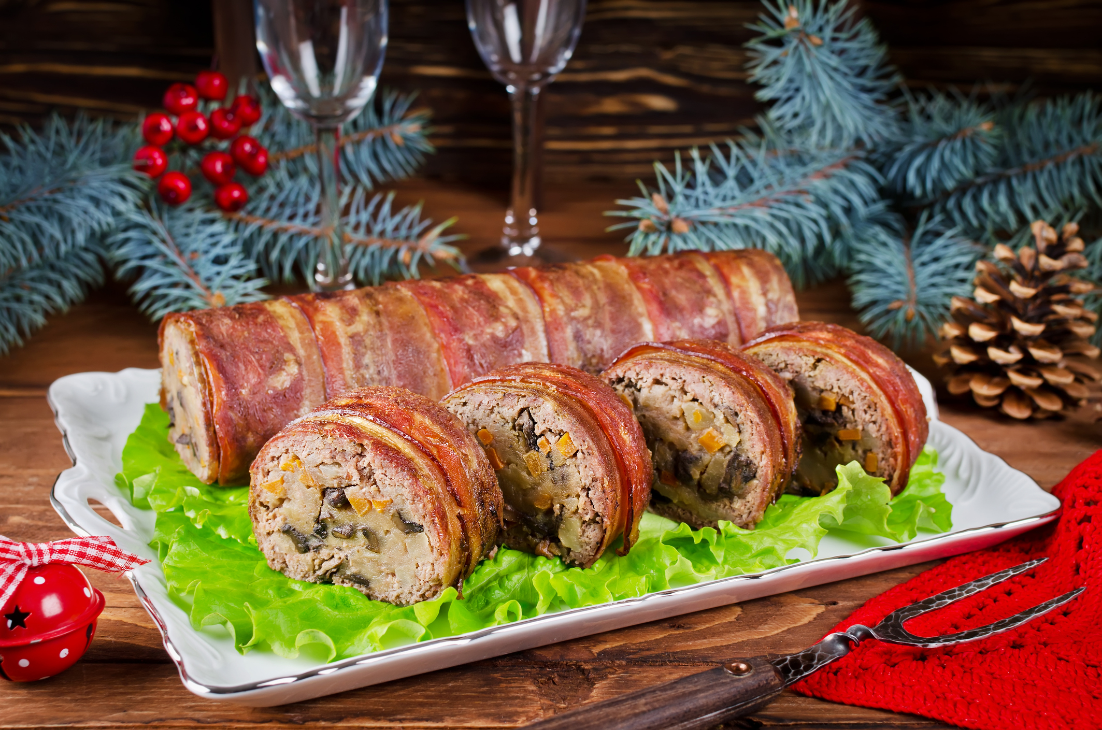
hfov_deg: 37.9
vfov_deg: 25.6
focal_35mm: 52
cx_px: 551
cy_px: 365
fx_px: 1604
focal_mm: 35
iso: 100
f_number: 7.1
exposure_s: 1/125
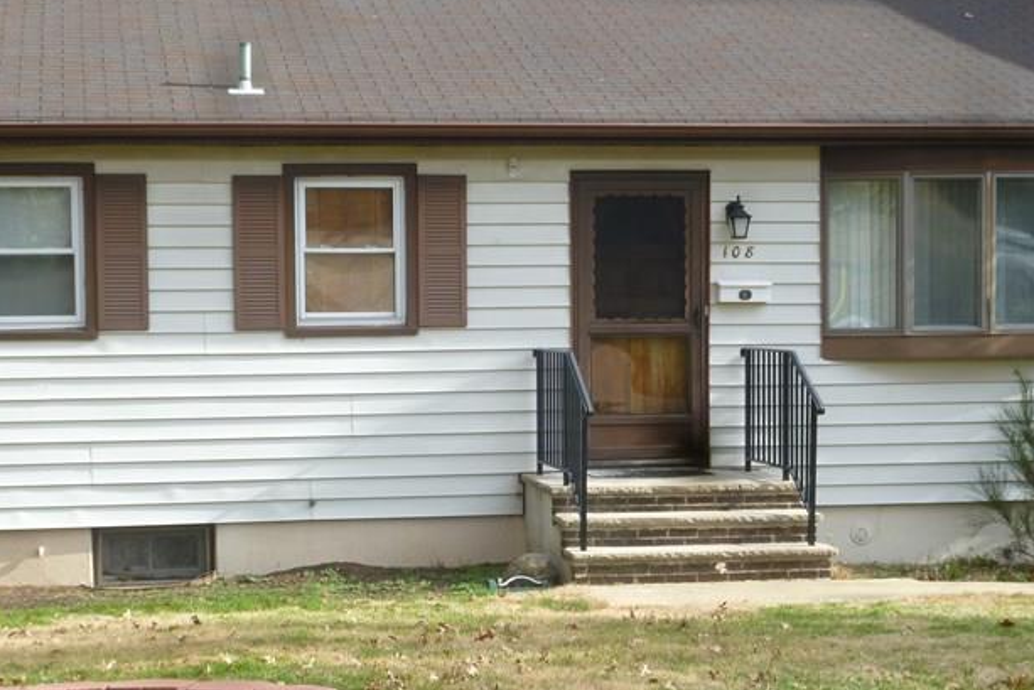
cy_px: 474
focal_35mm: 73
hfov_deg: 27.7
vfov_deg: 18.6
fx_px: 2097
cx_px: 496
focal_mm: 7.6
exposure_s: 1/200
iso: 80
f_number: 4.1
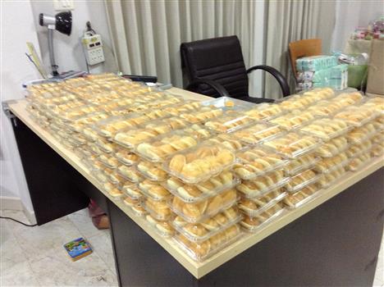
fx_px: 366
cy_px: 144
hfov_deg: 55.4
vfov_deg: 42.9
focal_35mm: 33
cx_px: 192
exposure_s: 1/15
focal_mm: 3.3
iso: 320
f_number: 2.4
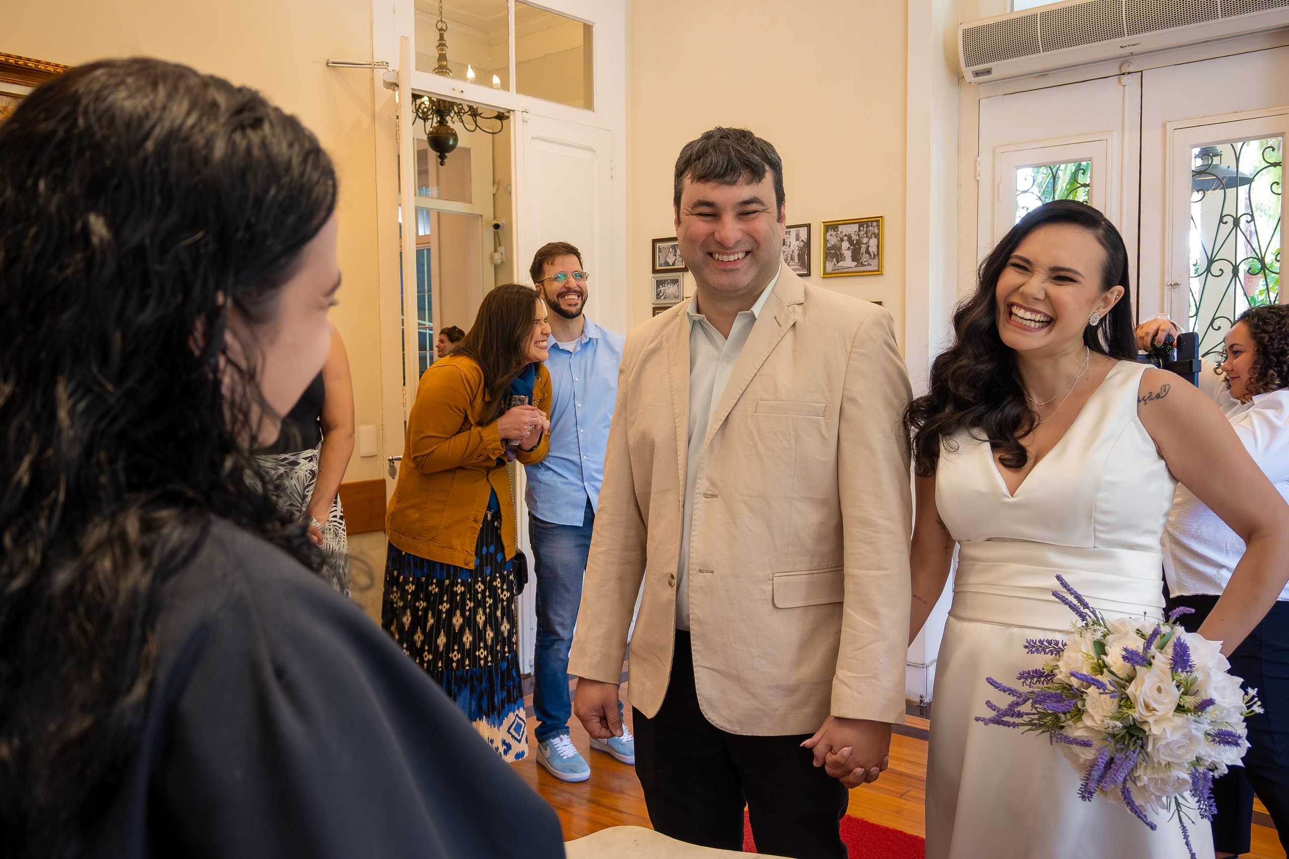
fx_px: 1063
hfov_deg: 62.5
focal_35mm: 30
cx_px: 644
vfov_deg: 44.0
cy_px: 430
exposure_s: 1/60
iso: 640
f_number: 3.5
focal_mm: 17.5
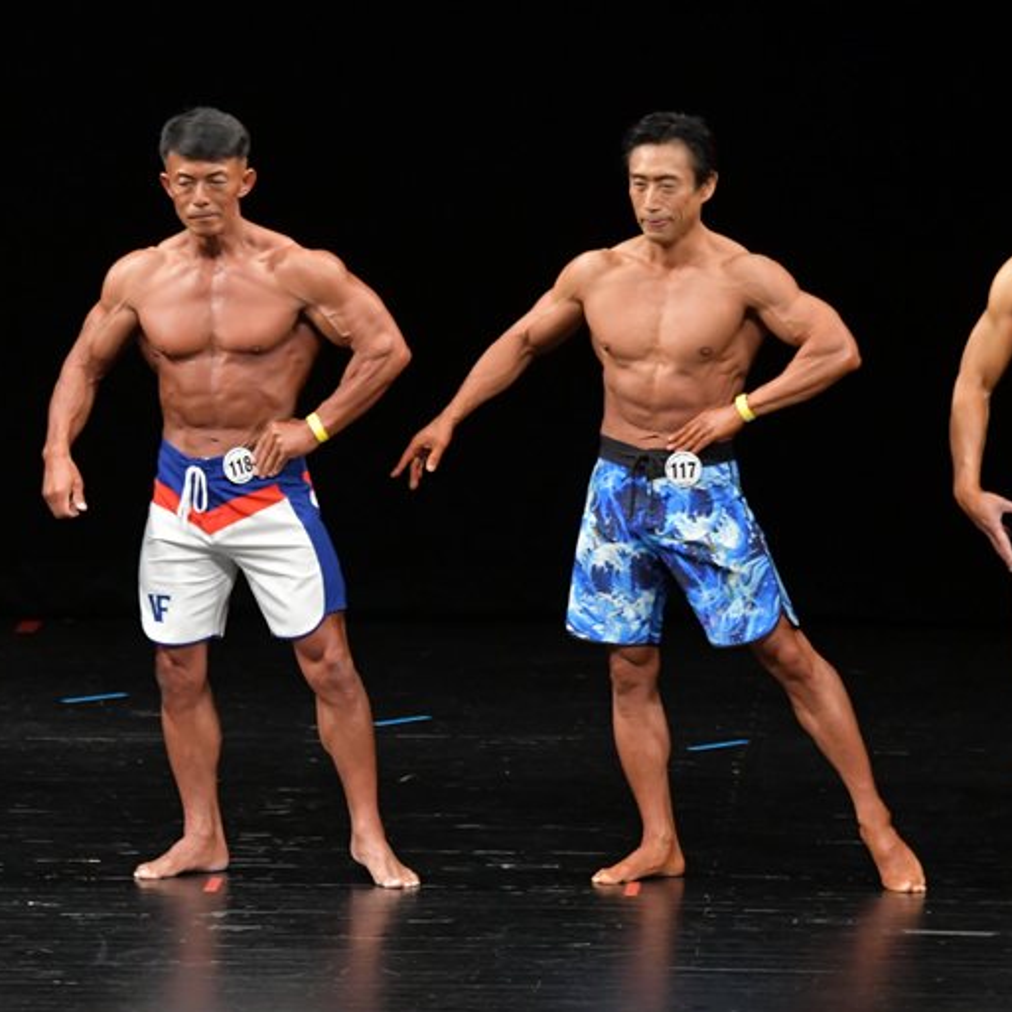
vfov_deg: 5.4
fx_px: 10816
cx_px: 313
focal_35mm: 327
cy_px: 507
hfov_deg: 5.4
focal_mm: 170
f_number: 5.6
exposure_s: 1/400
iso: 3200
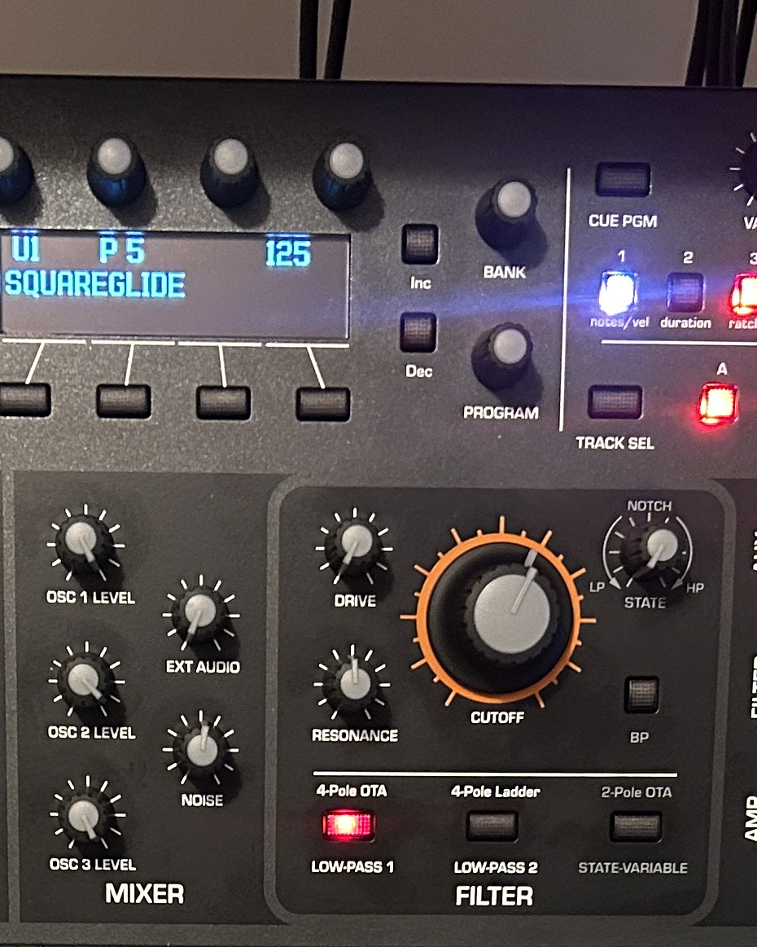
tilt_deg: -57.4
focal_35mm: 88
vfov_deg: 20.0
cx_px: 265
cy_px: 1219
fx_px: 2465
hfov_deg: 17.4
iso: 250
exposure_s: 1/47
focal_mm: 5.7
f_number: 1.5
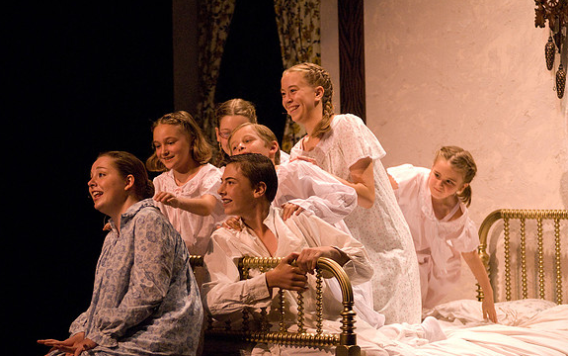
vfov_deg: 7.3
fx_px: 2772
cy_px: 190
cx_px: 284
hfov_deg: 11.7
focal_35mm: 179
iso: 1600
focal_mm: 116
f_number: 2.8
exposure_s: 1/160
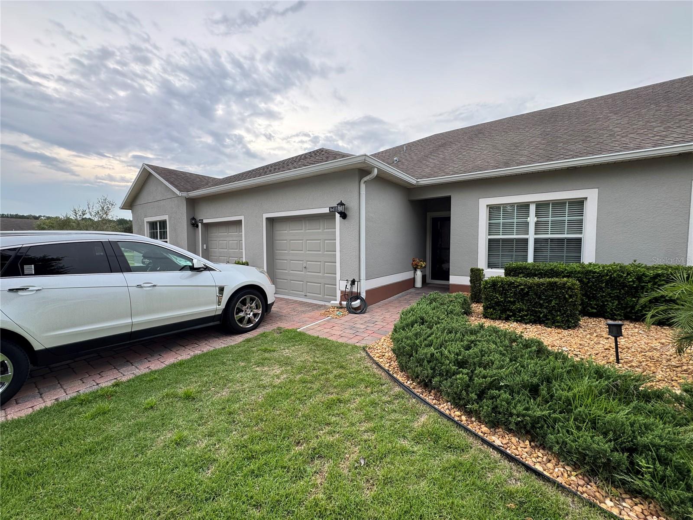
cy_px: 260
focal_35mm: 14
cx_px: 346
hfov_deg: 102.1
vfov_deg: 85.7
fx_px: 280
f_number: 2.2
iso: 40
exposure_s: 1/201
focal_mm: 2.22
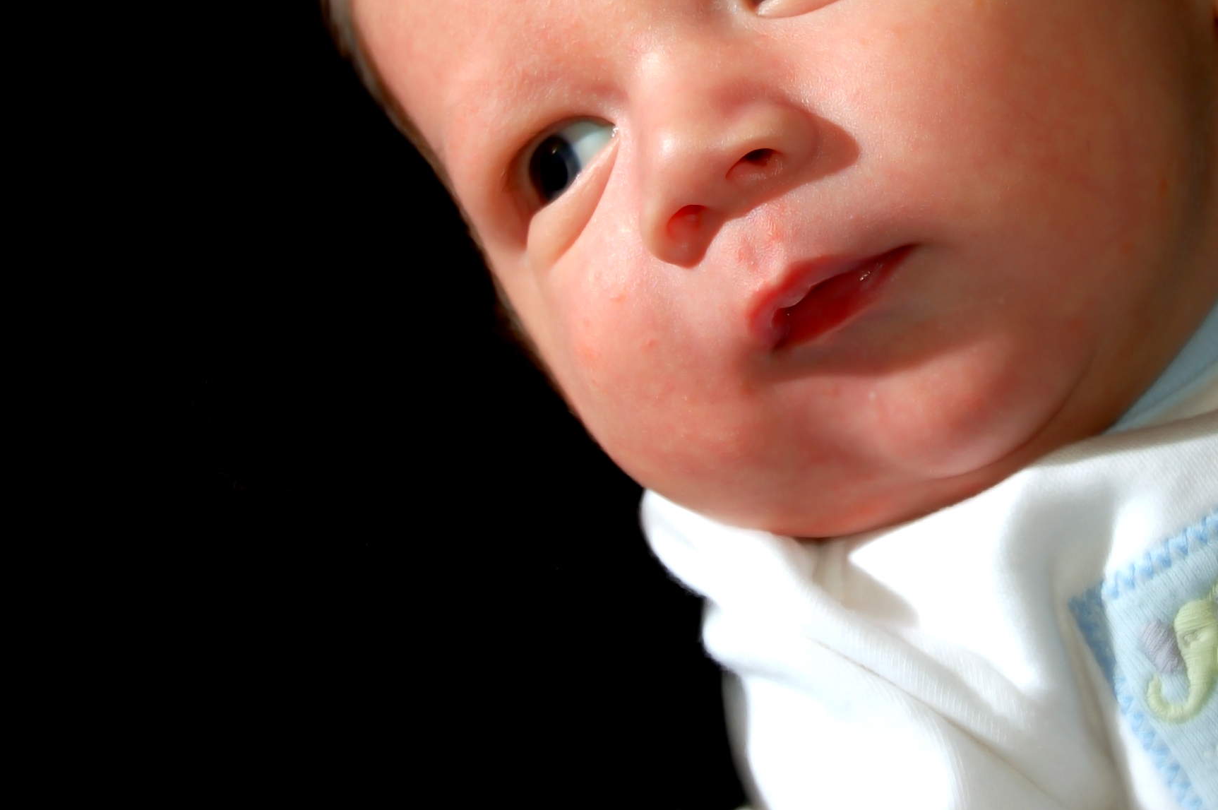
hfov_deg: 14.2
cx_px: 902
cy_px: 141
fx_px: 4863
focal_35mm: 144
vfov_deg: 9.5
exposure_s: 1/60
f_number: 5.6
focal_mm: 55
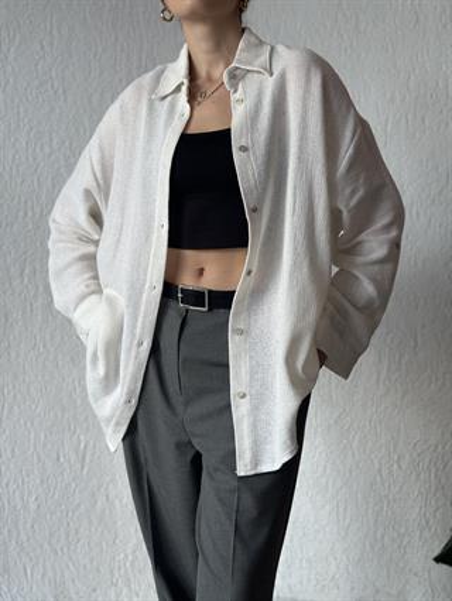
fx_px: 835
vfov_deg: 39.6
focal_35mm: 48
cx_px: 226
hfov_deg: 30.3
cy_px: 300
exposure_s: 1/114
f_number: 1.78
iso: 125
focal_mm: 6.86
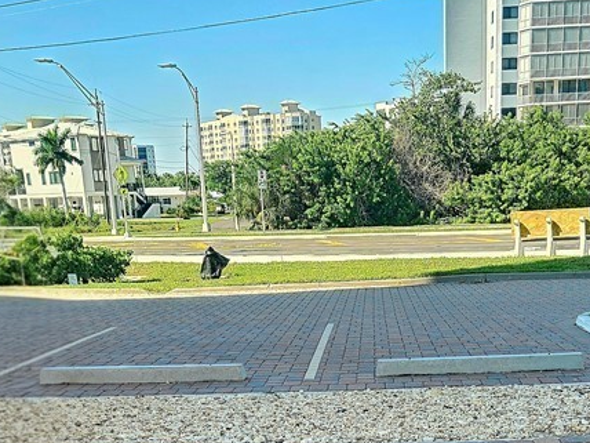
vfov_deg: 24.9
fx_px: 937
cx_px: 356
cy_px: 473
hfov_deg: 34.8
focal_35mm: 55
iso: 25
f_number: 1.8
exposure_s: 1/189
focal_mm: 5.4
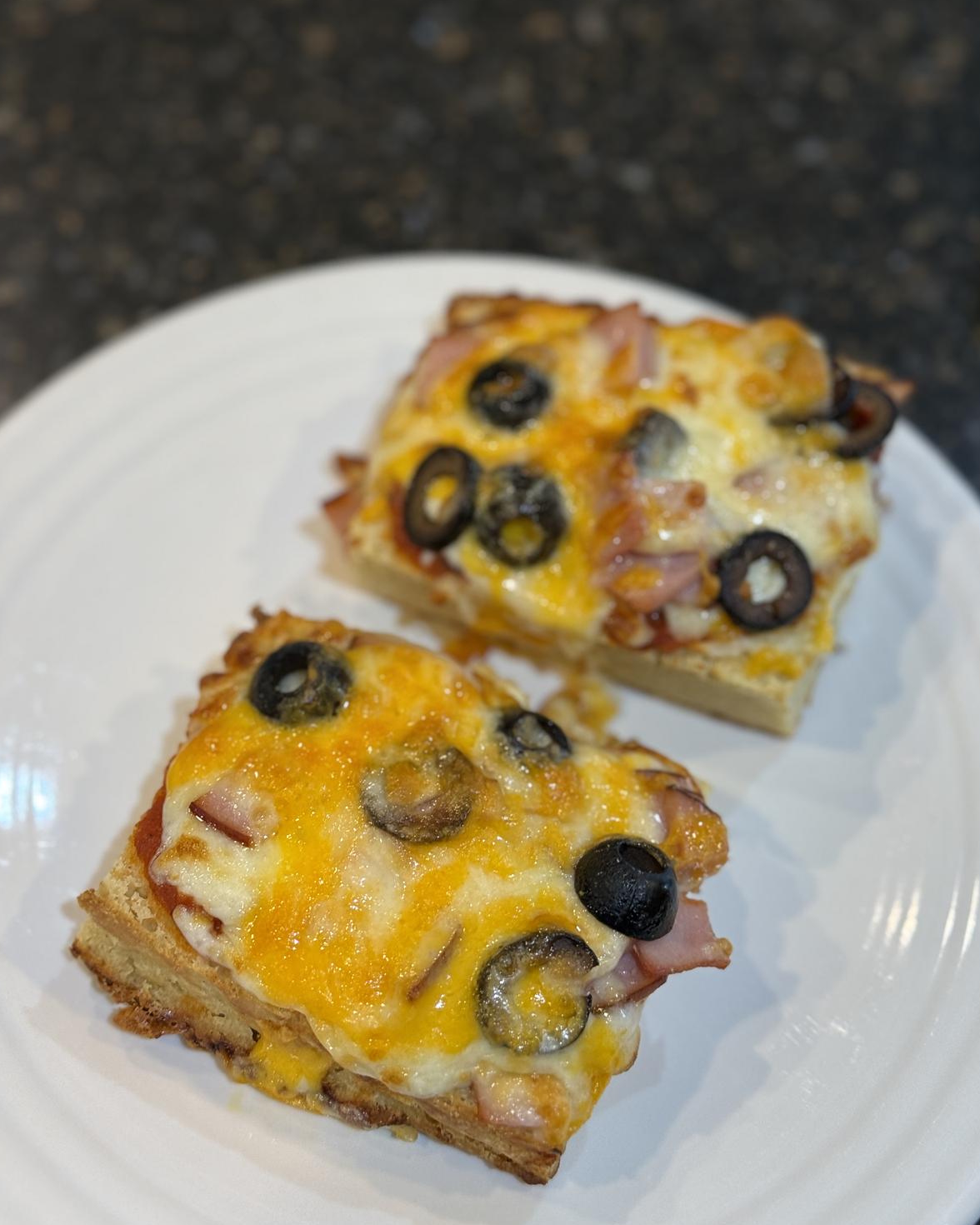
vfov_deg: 36.6
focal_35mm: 51
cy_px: 581
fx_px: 1849
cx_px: 492
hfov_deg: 29.7
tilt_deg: -59.0
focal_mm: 6.76
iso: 80
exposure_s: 1/60
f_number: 1.78
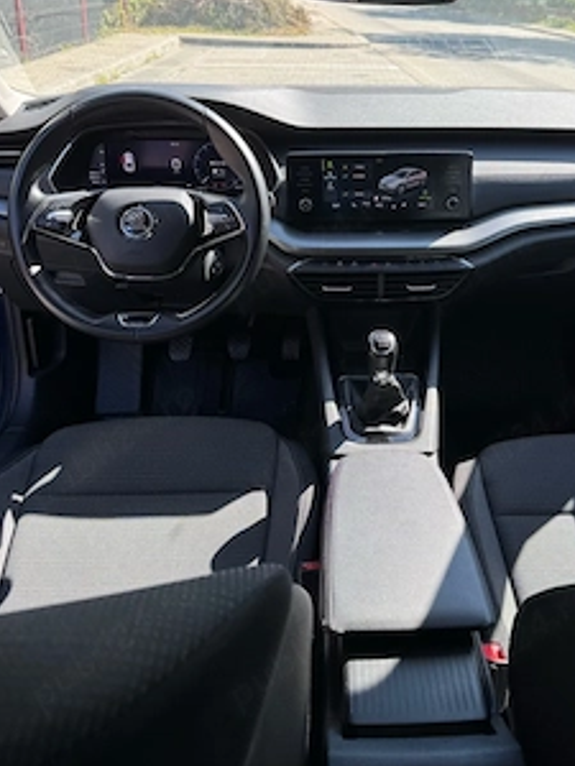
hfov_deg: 43.8
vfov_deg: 56.0
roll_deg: -4.0
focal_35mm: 32
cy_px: 278
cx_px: 363
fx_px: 709
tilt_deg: -23.4
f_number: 1.78
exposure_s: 1/572
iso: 80
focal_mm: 6.76
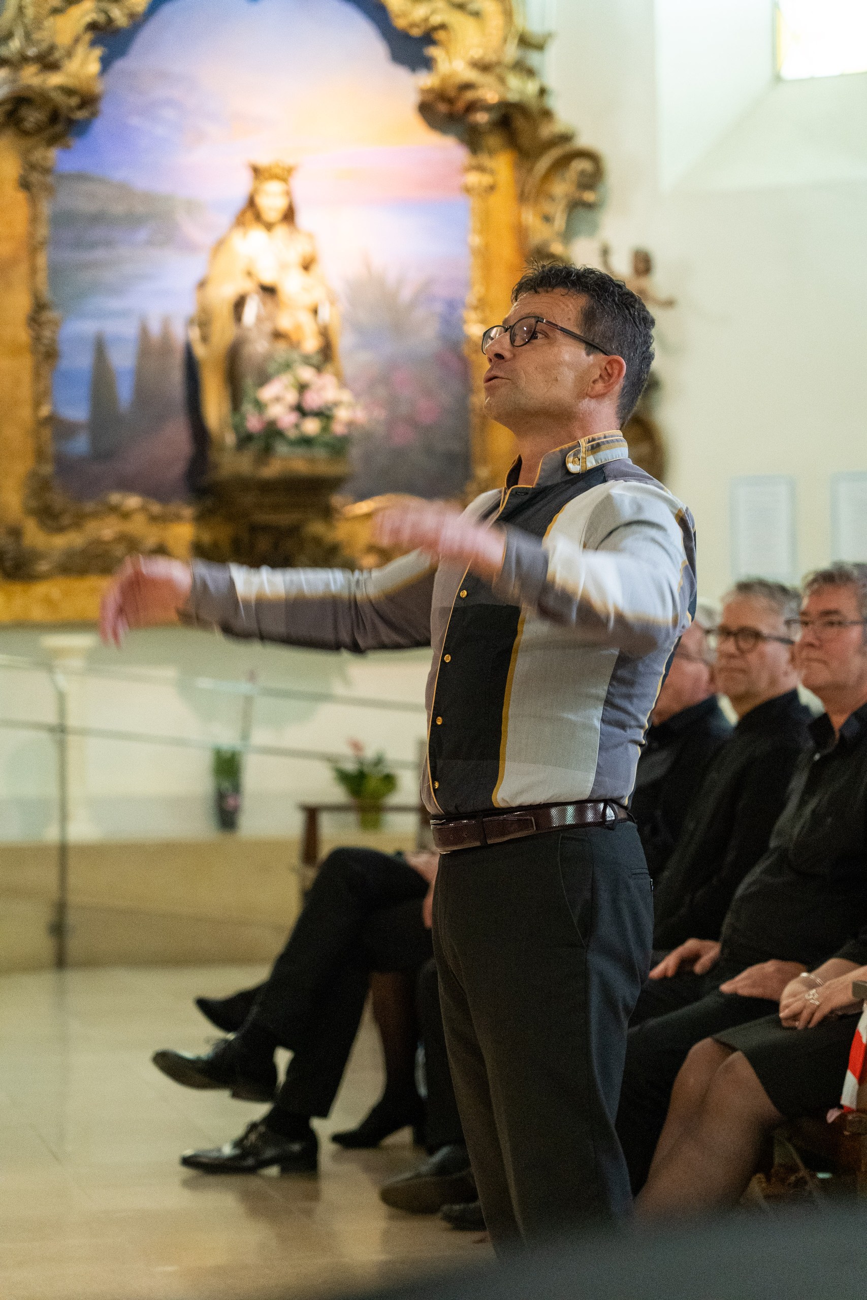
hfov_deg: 13.0
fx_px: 3792
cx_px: 434
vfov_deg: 19.5
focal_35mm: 105
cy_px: 650
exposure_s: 1/100
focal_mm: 105
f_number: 4
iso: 8000
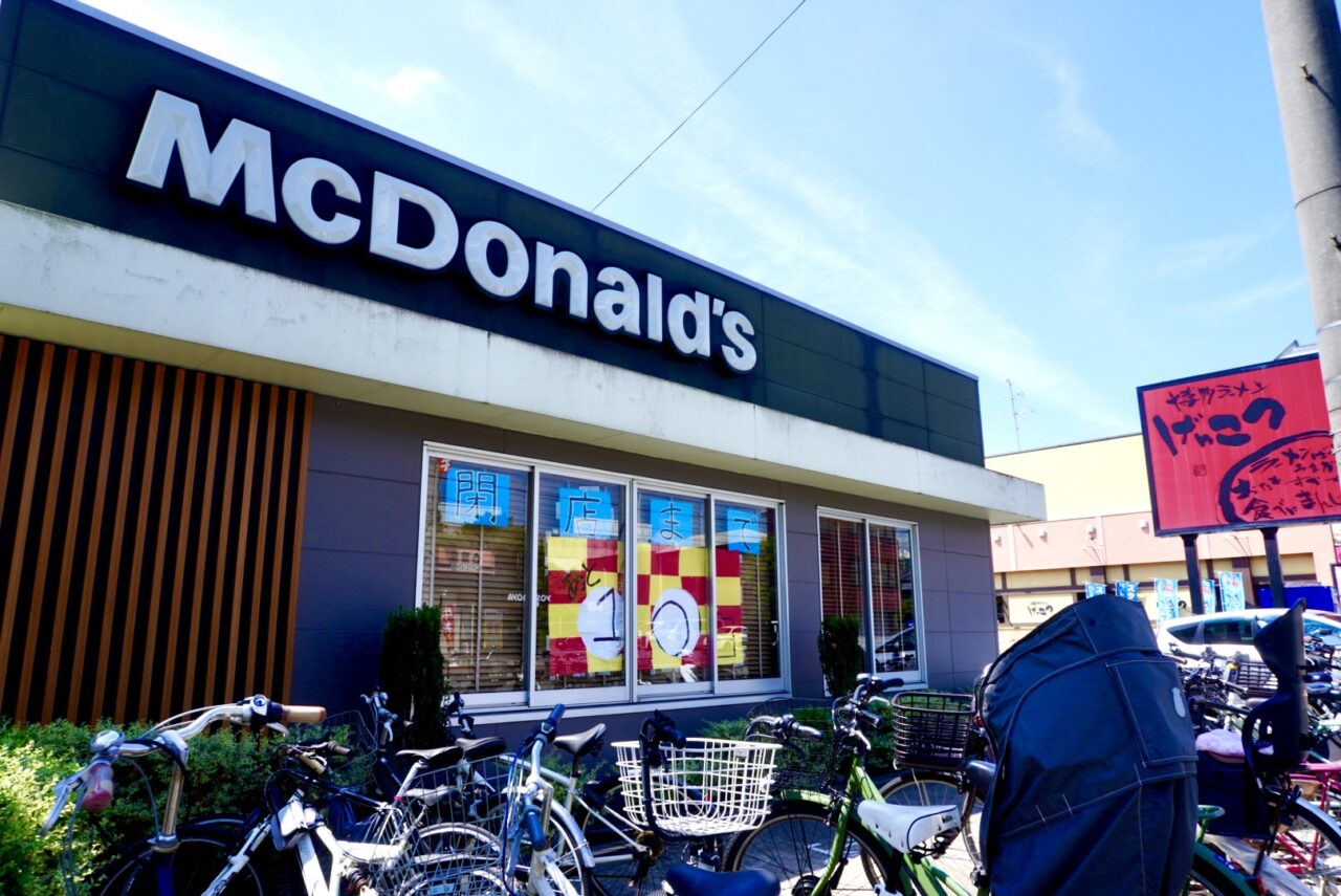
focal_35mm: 24
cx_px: 670
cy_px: 448
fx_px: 894
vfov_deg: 53.2
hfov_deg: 73.7
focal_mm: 16
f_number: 9
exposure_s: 1/125
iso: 100
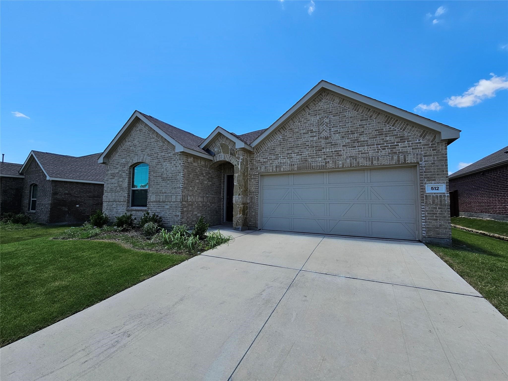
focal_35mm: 13
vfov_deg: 89.9
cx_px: 254
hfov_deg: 106.2
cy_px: 190
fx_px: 191
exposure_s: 1/2016
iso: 50
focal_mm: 2.2
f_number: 2.2
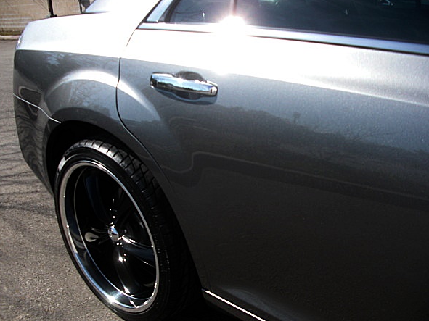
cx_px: 211
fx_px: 483
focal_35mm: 39
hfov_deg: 47.9
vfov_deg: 36.8
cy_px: 170
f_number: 2.8
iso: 50
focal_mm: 6.3
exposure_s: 1/640
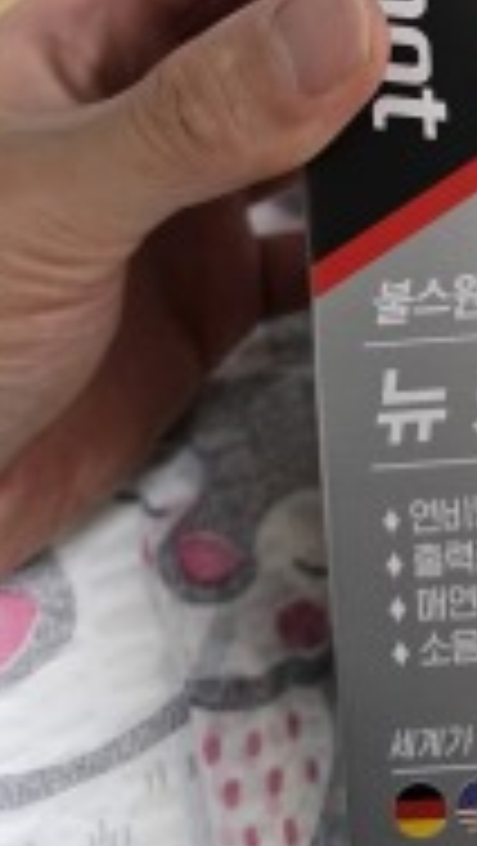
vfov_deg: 39.7
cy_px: 81
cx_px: 504
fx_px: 1077
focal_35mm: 48
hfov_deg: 23.6
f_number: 1.7
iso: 1250
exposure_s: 1/120
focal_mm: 6.3
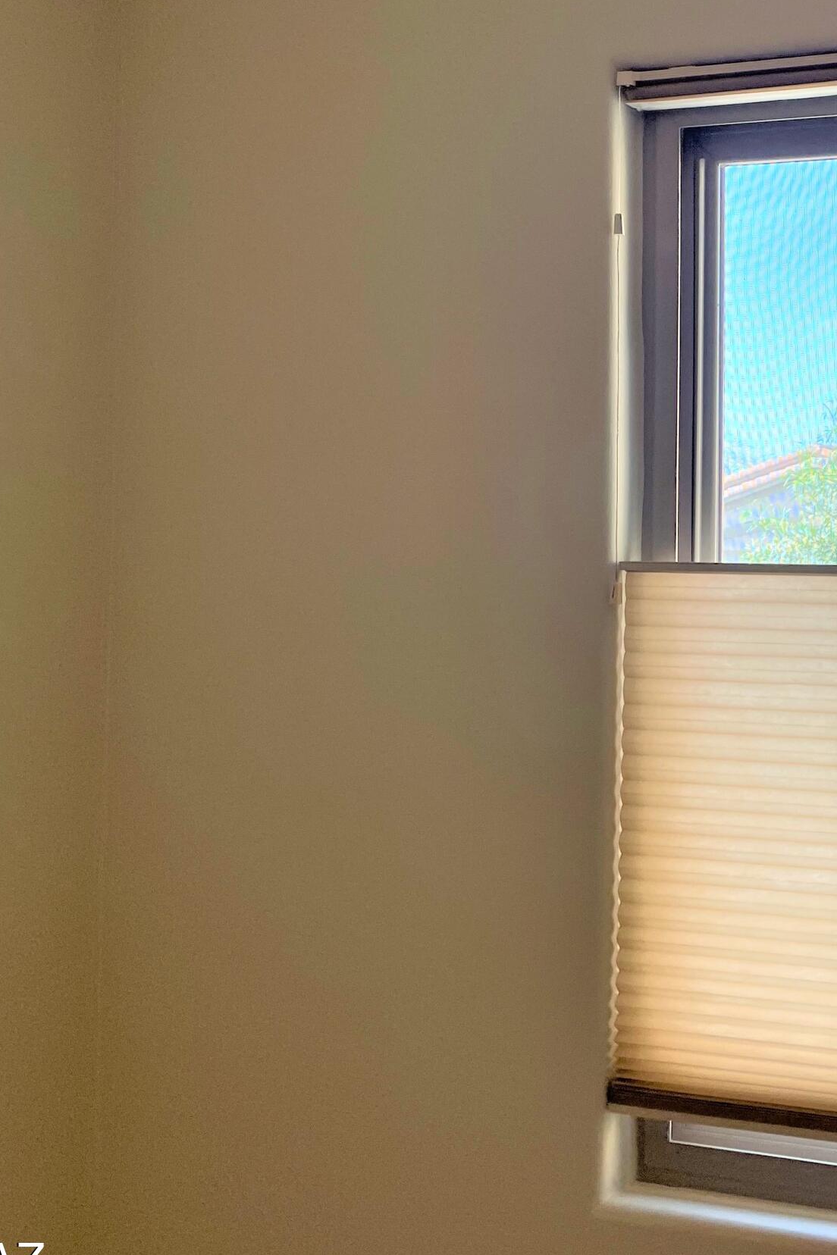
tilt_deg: +3.8
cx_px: 834
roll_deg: +0.4
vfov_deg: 40.1
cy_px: 473
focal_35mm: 49
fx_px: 1709
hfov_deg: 26.1
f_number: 1.6
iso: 32
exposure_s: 1/226
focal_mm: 4.2
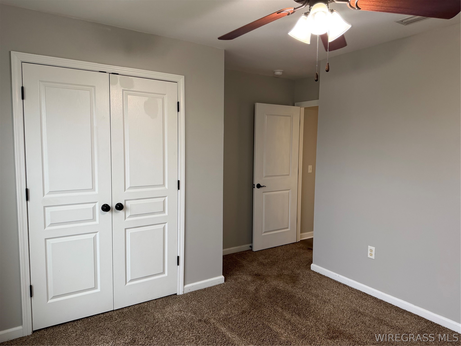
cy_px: 173
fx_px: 320
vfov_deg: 56.8
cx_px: 230
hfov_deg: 71.6
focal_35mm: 24
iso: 200
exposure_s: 1/60
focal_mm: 6.76
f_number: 1.78
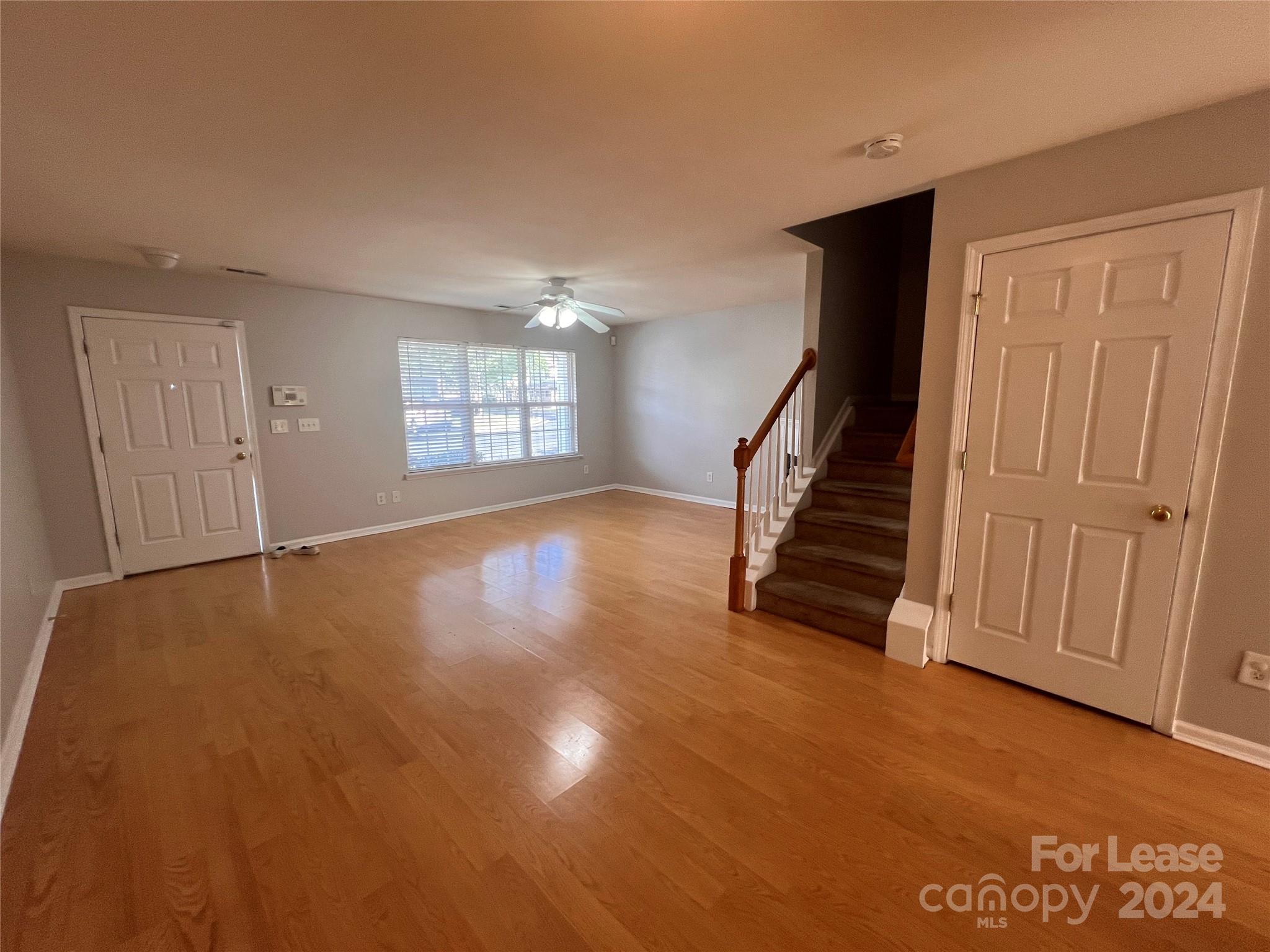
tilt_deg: -8.7
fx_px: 477
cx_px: 635
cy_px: 476
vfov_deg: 89.9
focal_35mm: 13
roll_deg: +0.3
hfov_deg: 106.2
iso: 200
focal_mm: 1.57
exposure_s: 1/120
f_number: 1.8
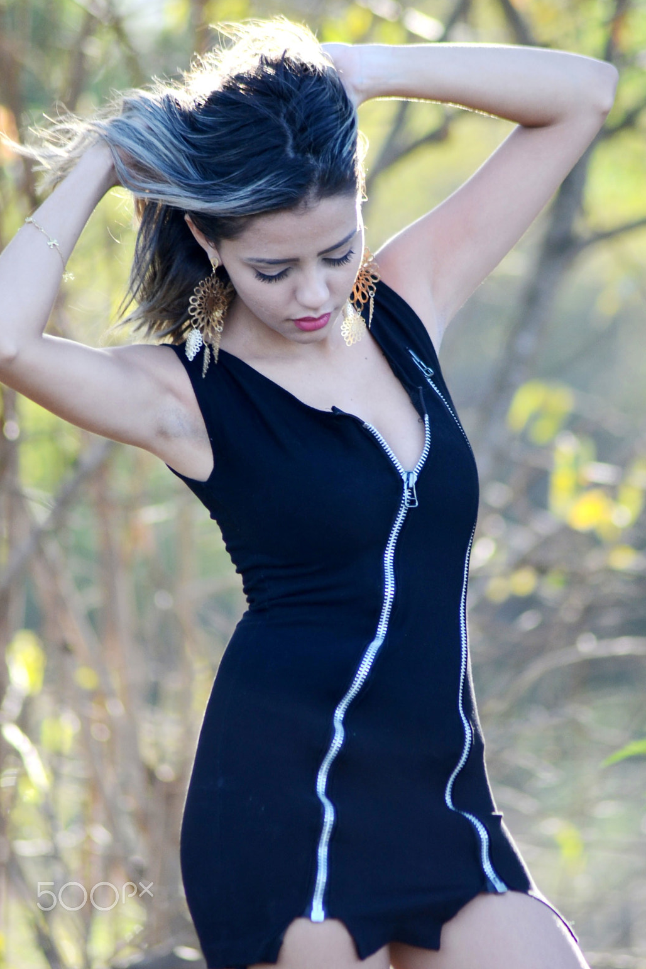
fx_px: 10035
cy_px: 476
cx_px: 331
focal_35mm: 373
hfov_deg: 3.7
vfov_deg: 5.5
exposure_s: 1/250
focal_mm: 240
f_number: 5
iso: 320
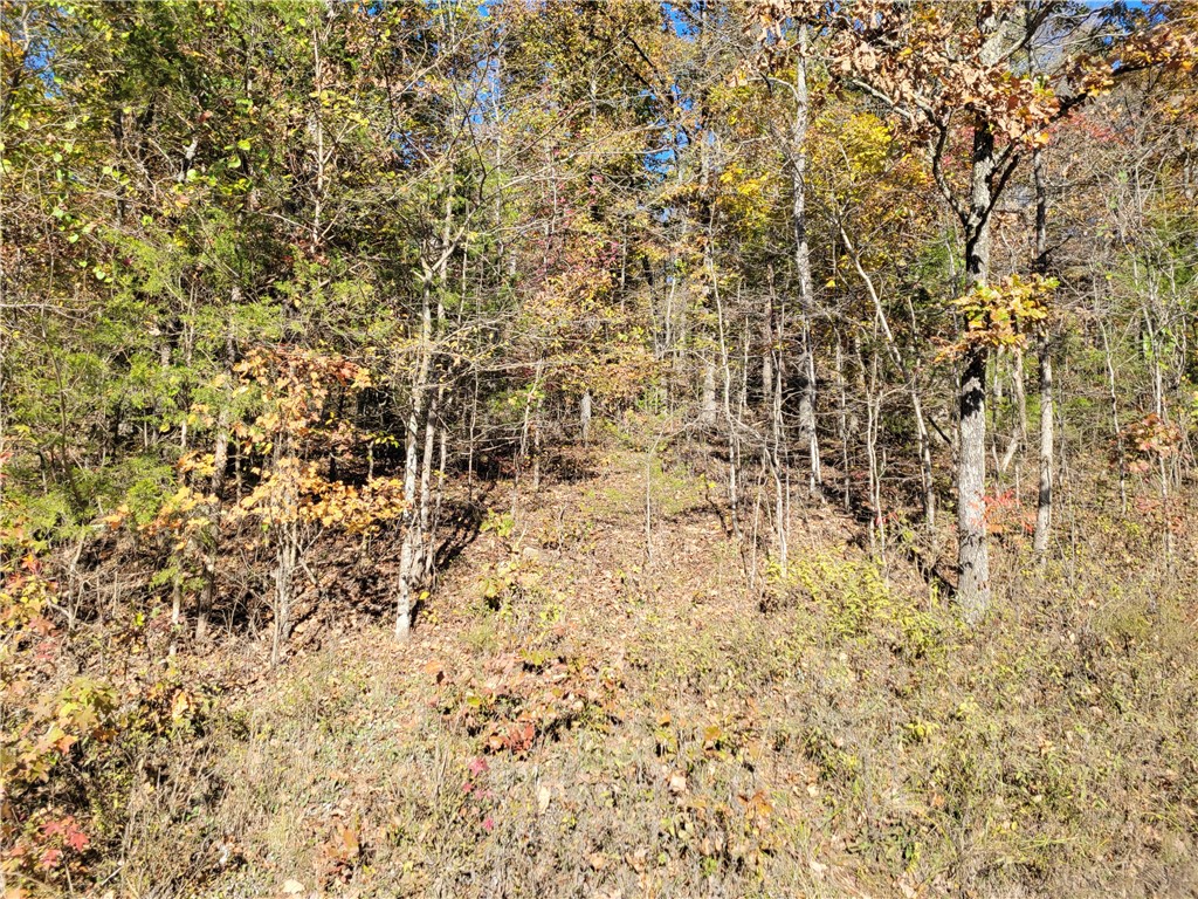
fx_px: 900
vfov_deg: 53.1
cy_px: 450
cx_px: 599
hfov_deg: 67.3
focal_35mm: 26
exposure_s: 1/885
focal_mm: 5.4
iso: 40
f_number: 1.8
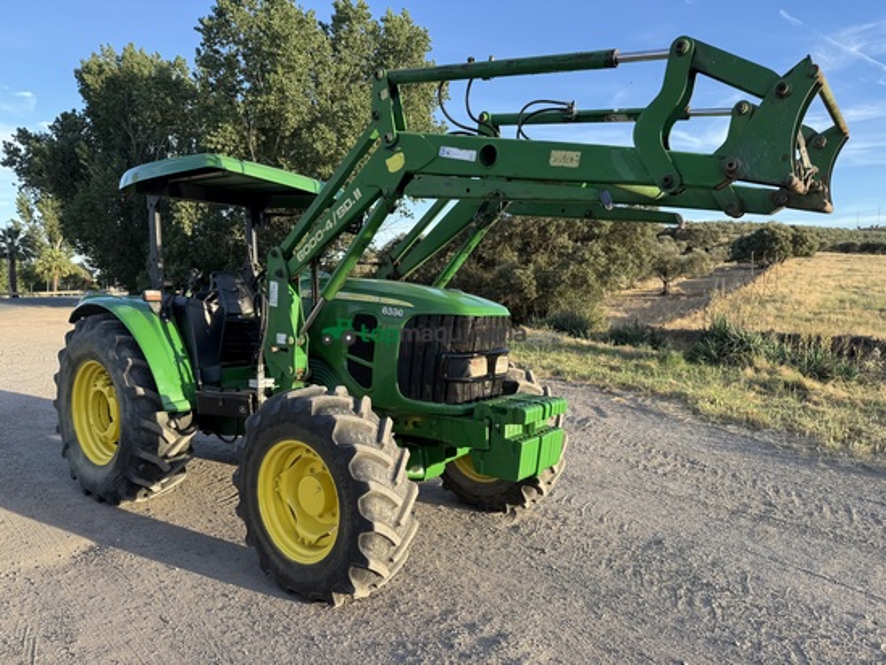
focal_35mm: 24
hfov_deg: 71.6
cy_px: 332
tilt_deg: -4.4
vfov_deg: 56.8
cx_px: 443
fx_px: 614
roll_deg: +0.8
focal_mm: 6.76
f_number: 1.78
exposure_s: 1/796
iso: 80
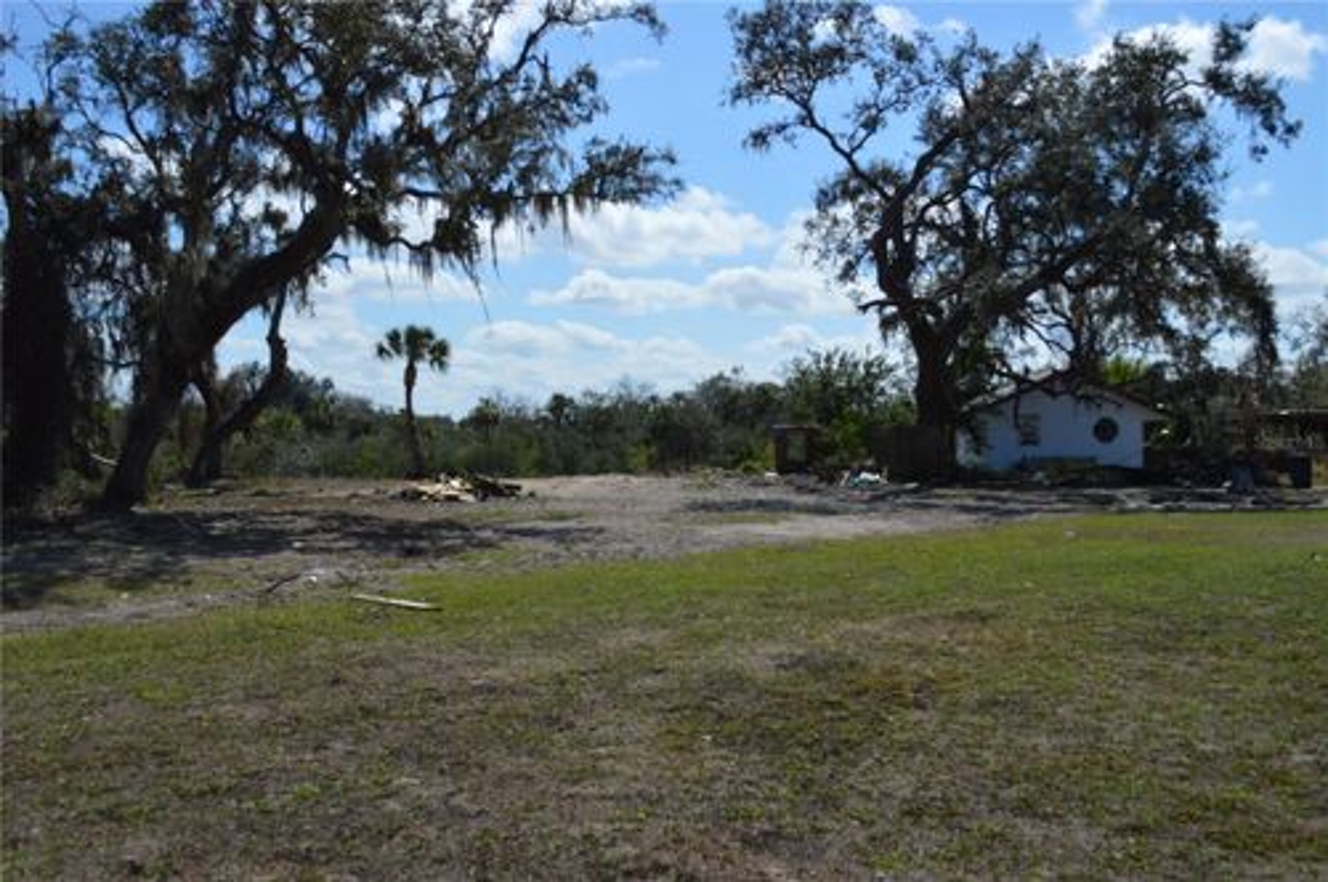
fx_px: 1326
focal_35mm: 36
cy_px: 441
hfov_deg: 53.2
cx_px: 664
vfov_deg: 36.8
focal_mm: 24
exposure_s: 1/320
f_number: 9
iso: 100
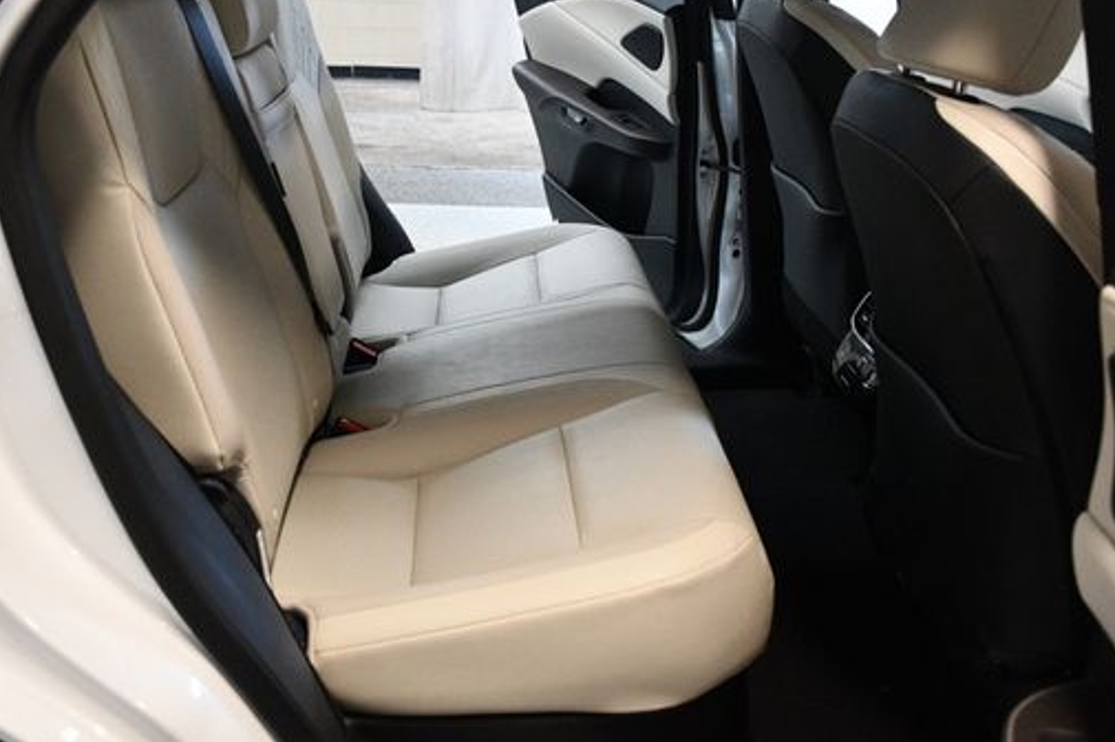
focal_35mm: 38
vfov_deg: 34.9
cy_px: 300
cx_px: 488
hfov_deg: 50.6
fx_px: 1176
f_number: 3.5
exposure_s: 1/125
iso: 2200
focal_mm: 20
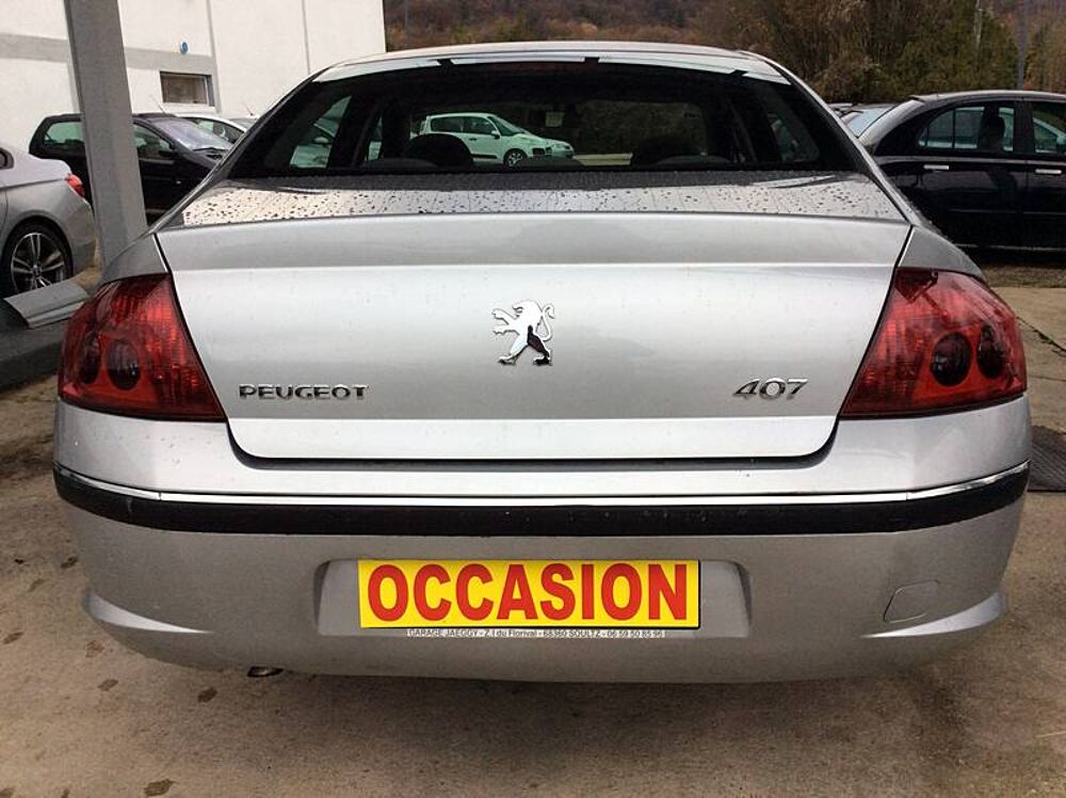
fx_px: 984
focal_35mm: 32
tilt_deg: -14.0
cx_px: 533
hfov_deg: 56.9
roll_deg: +3.7
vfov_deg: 44.1
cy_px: 399
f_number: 2.4
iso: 50
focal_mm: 3.3
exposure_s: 1/100
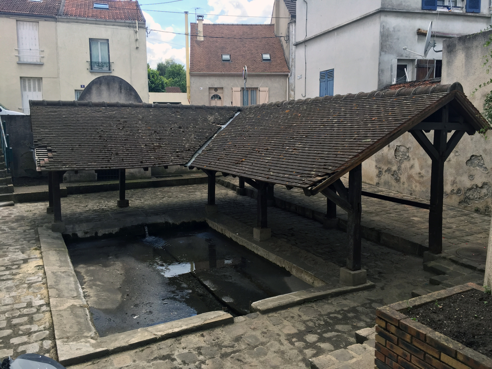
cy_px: 184
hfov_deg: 61.7
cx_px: 246
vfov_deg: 48.2
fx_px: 412
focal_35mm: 29
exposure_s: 1/648
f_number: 2.2
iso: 32
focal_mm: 4.15
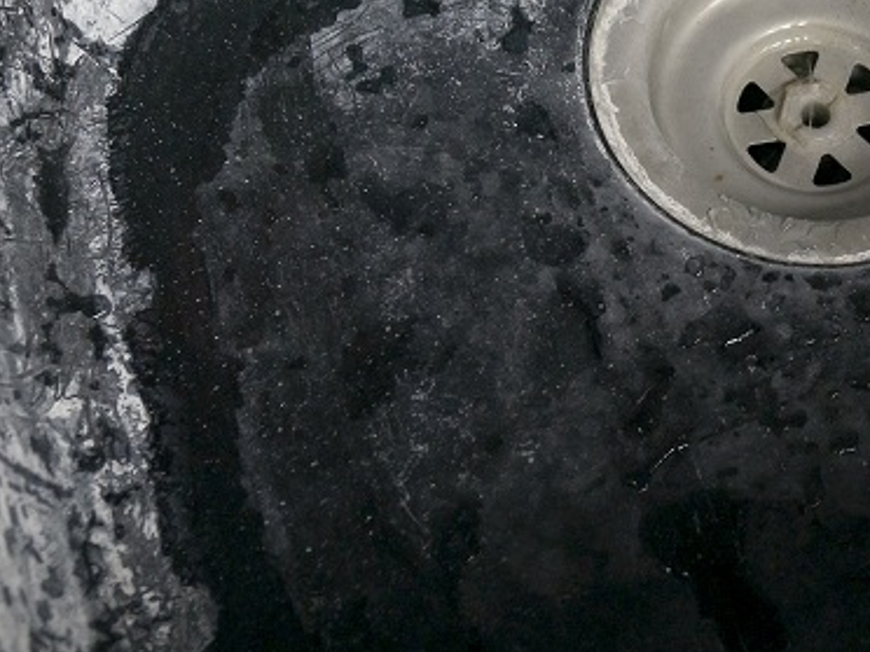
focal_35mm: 86
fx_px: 2161
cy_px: 77
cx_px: 910
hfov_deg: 21.8
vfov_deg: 17.0
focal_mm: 16
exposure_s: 1/60
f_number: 3.2
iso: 400
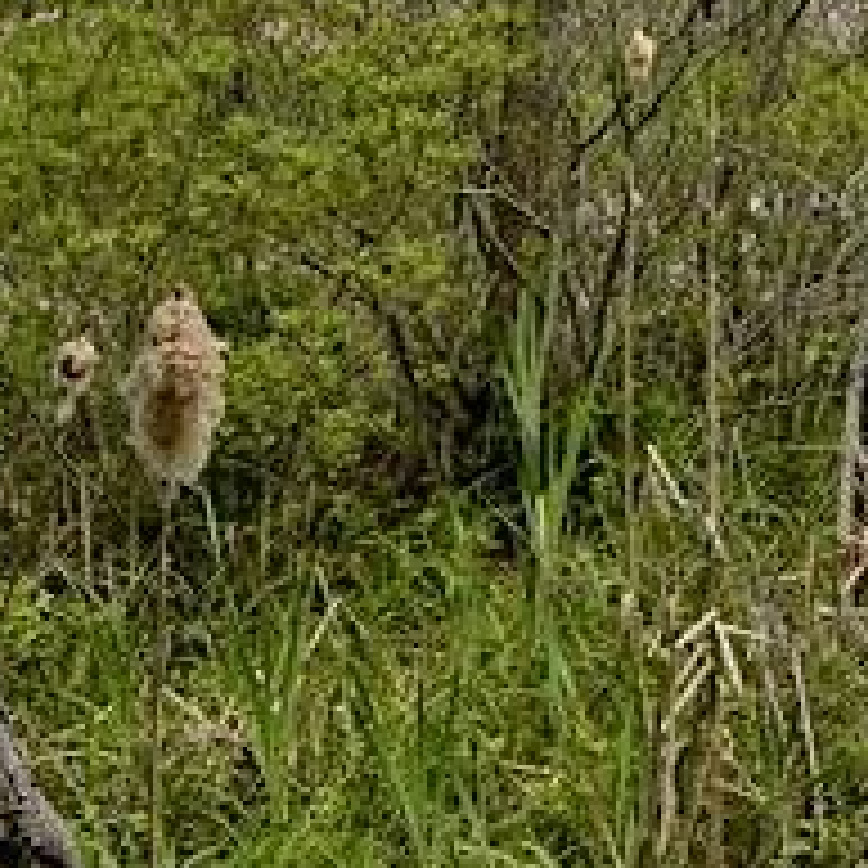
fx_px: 3149
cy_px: -373
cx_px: 1974
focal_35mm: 111
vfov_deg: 14.8
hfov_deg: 12.7
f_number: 8
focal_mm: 14
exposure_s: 1/200
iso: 100
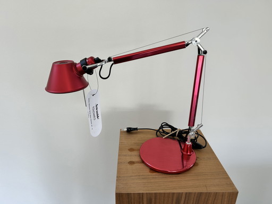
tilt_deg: -22.7
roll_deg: -1.3
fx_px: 204
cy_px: 102
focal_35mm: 26
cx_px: 136
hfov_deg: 67.3
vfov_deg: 53.1
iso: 50
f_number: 1.5
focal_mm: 5.7
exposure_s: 1/121
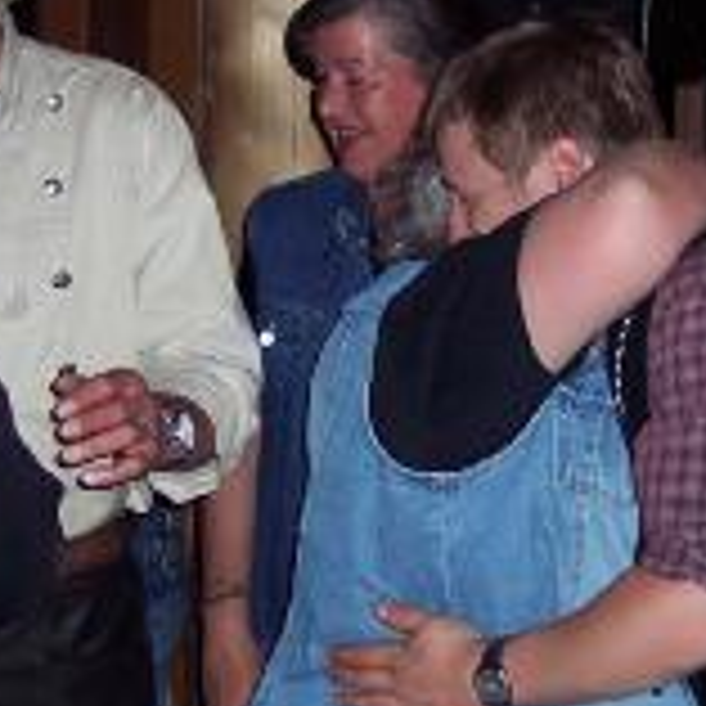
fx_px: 2538
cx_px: 405
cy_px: 398
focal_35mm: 110
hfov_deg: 15.8
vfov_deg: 15.8
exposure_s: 1/60
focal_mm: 8
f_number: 2.8
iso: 100
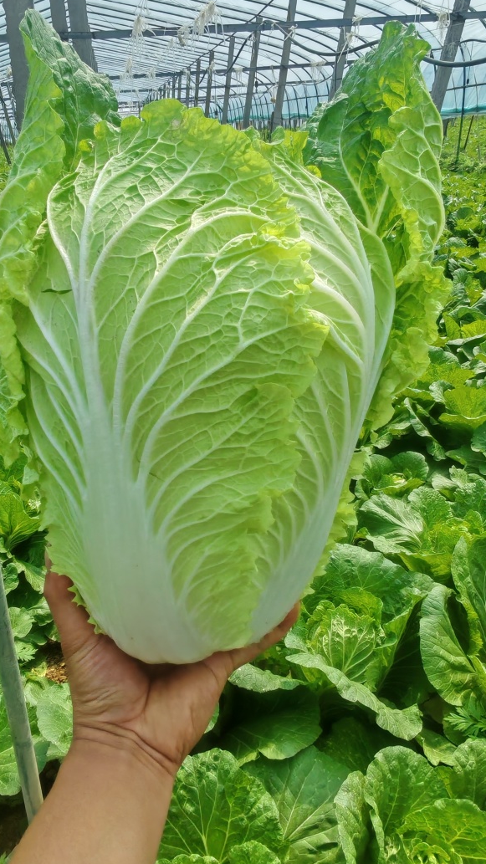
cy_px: 434
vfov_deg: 69.9
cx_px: 198
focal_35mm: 27
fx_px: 619
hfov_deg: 42.7
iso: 50
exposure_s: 1/1000
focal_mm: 1.96
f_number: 2.2
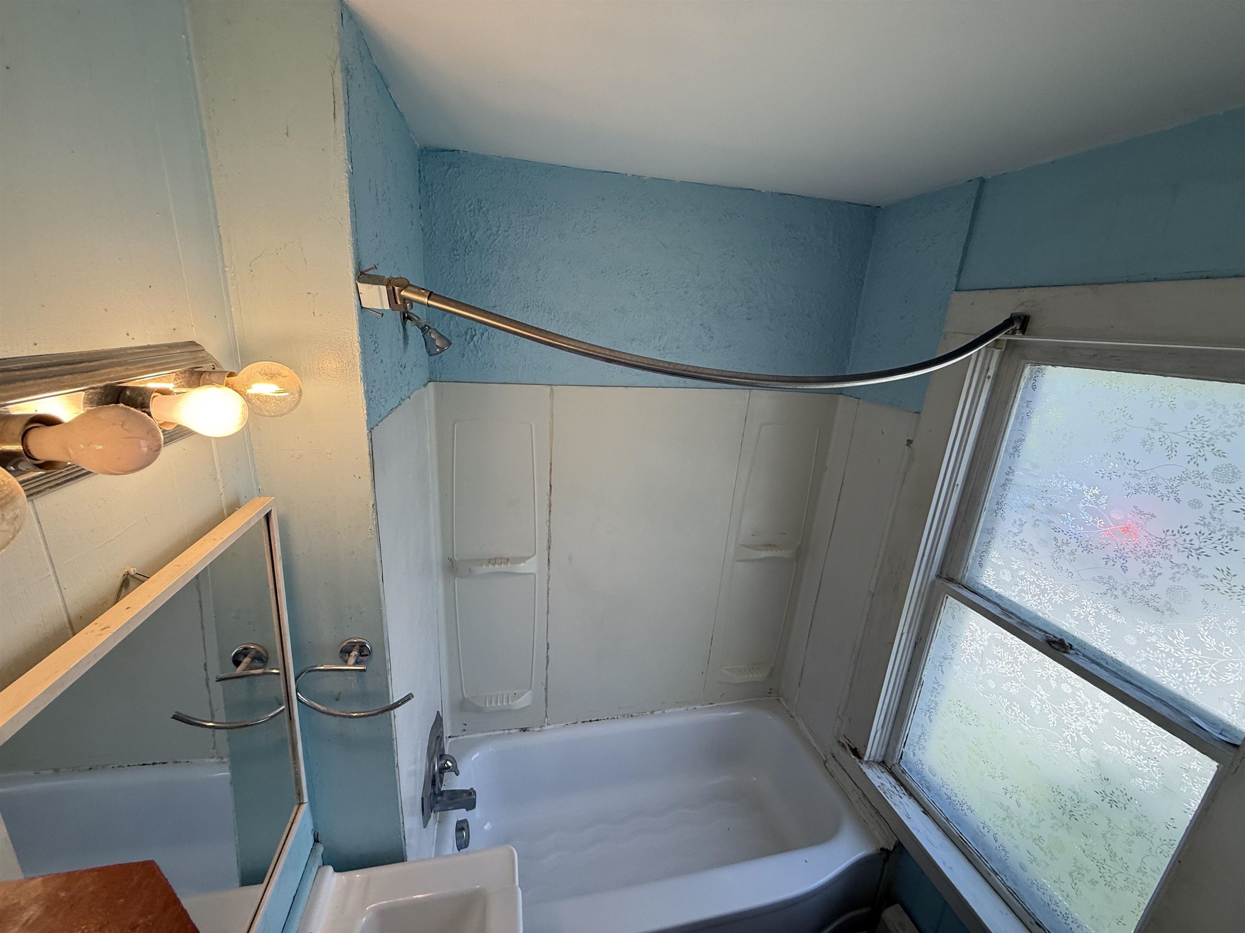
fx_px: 504
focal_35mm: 14
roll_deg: -4.0
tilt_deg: -16.1
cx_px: 622
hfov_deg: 102.1
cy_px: 466
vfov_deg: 85.7
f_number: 2.2
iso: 100
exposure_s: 1/120
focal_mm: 2.22
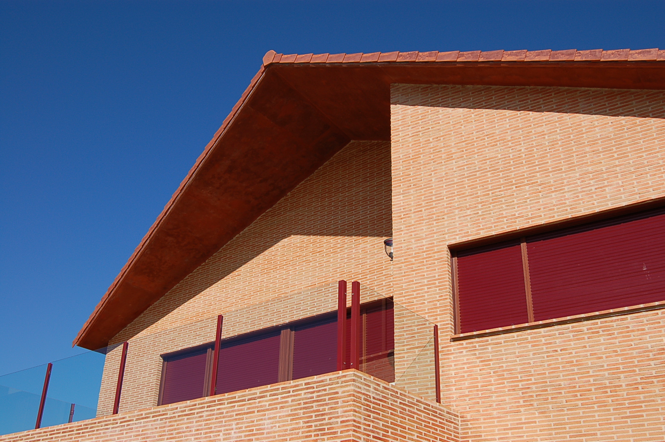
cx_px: 332
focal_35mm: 39
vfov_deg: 34.1
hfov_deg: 49.6
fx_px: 720
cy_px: 221
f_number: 10
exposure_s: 1/400
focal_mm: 26
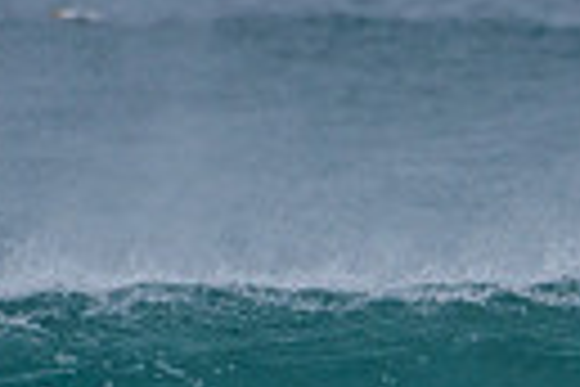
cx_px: 913
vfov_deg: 0.5
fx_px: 44463
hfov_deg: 0.7
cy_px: 781
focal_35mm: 2760
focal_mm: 500
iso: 450
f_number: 5.6
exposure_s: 1/2000
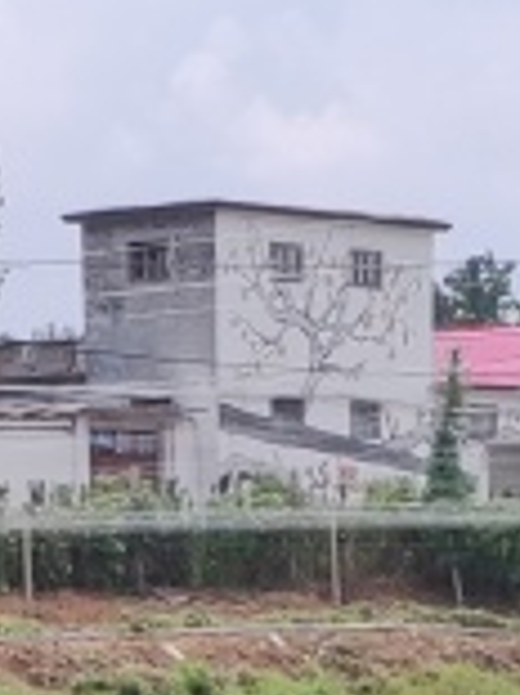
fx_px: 3450
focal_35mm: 172
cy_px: 2222
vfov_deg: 8.9
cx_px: 211
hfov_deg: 8.6
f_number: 1.79
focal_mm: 4.71
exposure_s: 1/1269
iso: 50
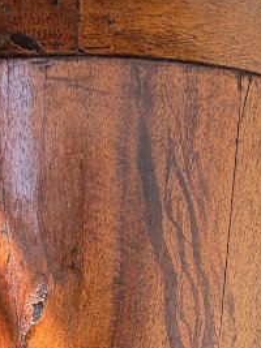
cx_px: 70
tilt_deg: -23.0
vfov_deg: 23.4
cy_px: 545
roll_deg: -3.2
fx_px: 634
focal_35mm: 63
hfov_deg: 23.1
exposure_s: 1/143
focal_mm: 2.22
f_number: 2.2
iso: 50
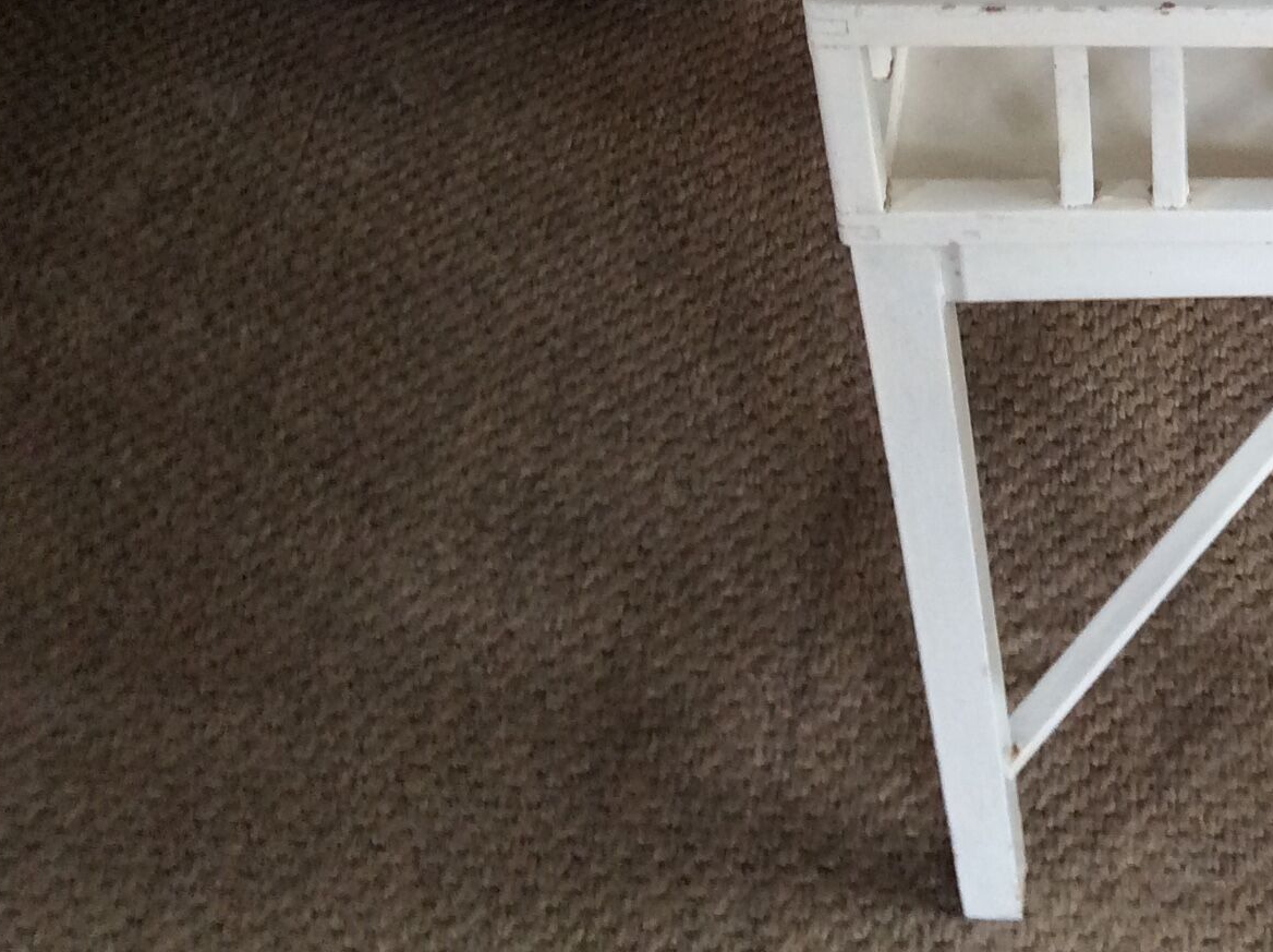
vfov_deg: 20.0
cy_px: 1
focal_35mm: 71
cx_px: 1293
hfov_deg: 25.9
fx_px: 2608
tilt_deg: -46.6
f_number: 2.4
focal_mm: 3.3
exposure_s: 1/25
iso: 80
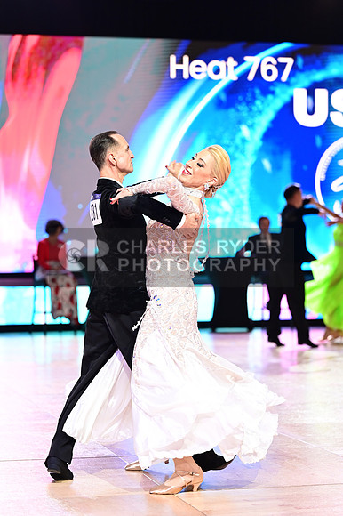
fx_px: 1416
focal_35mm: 99
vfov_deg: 20.6
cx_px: 172
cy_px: 258
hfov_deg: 13.8
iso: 1600
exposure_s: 1/400
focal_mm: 99
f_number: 2.8
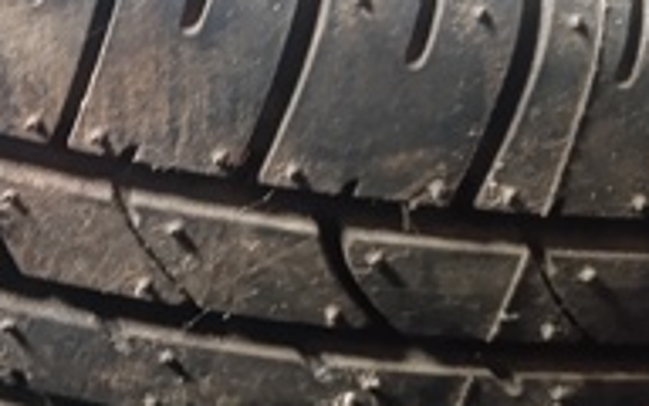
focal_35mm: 81
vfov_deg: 16.1
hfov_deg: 22.9
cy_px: 139
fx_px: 1433
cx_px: -177
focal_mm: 6.14
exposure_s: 1/25
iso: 3200
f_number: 1.6
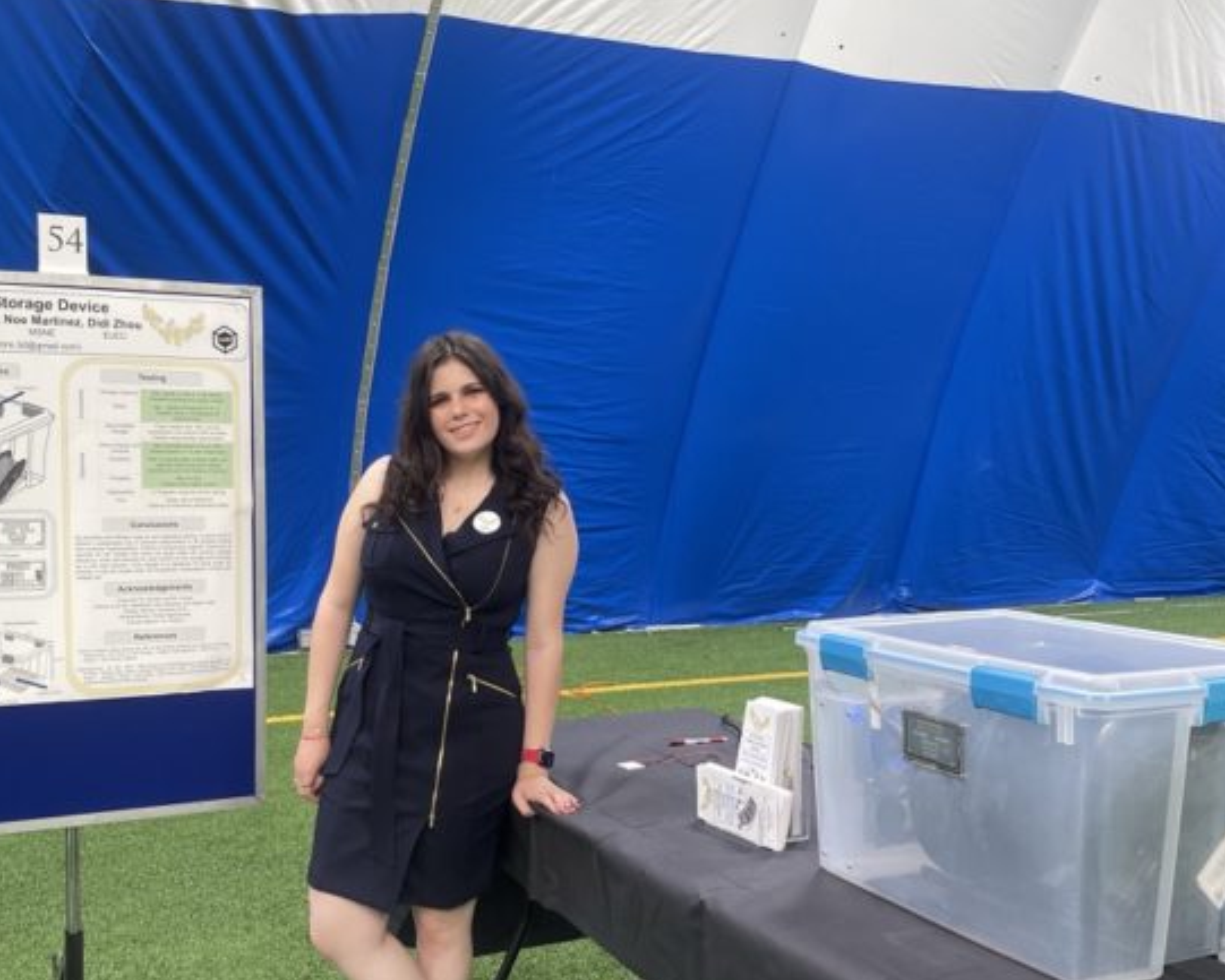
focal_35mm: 36
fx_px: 1305
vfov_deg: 41.1
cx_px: 482
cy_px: 561
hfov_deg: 49.9
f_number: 1.6
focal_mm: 5.1
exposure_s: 1/120
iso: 64
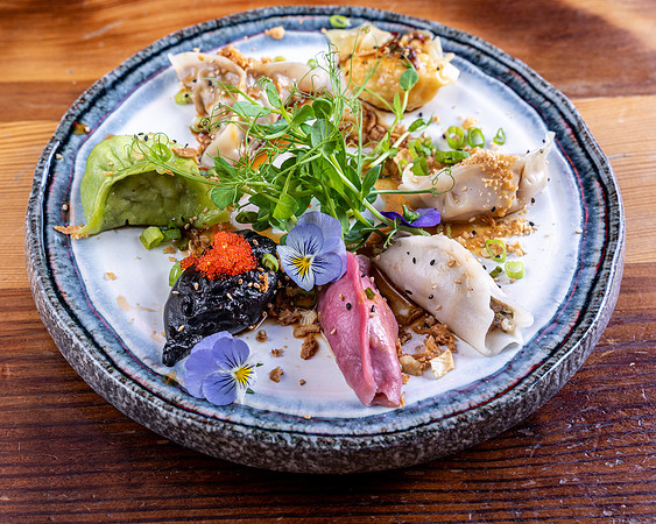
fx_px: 1071
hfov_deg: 34.0
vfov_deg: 27.5
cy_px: 263
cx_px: 285
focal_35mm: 55
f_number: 7.1
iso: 160
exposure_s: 1/8
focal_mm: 47
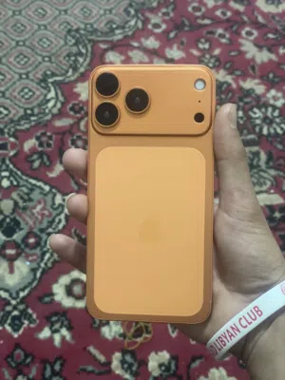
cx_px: 142
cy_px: 190
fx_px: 571
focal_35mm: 52
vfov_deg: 36.8
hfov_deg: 28.0
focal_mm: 6
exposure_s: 1/24
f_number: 2
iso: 500
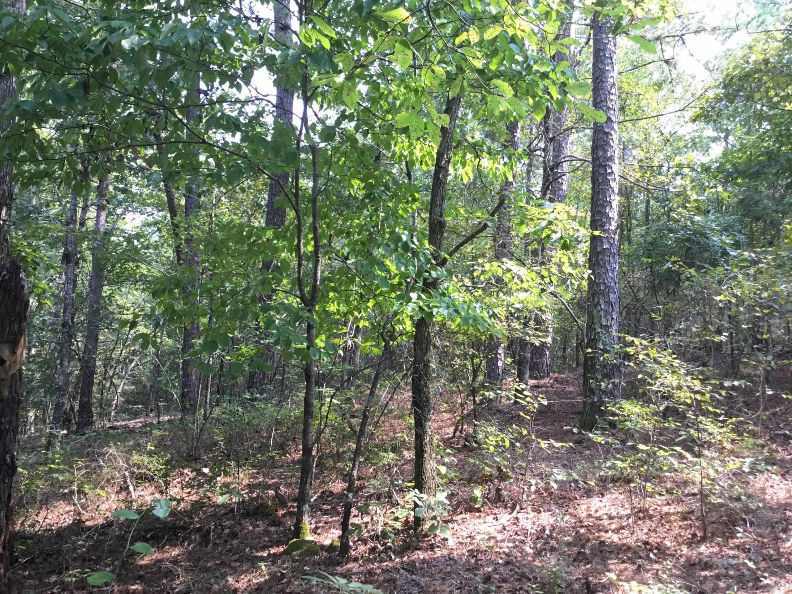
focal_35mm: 31
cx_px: 396
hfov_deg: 58.4
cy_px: 297
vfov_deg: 45.4
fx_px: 709
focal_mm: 3.3
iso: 50
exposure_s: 1/120
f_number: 2.4
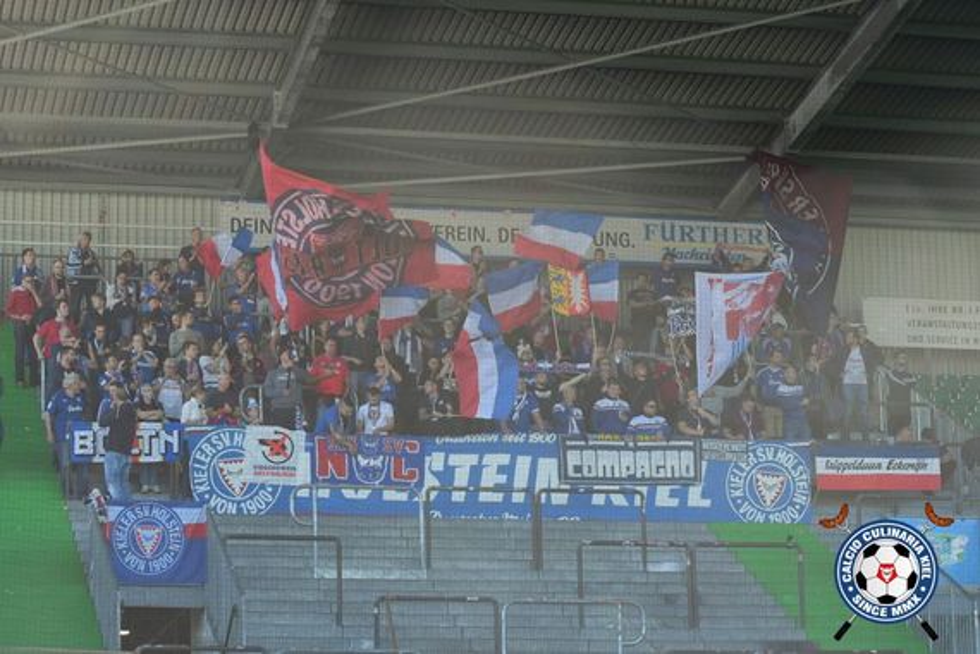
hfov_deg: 19.5
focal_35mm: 105
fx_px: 2858
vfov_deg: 13.0
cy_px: 327
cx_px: 490
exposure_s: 1/800
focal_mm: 70
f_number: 10
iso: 1250
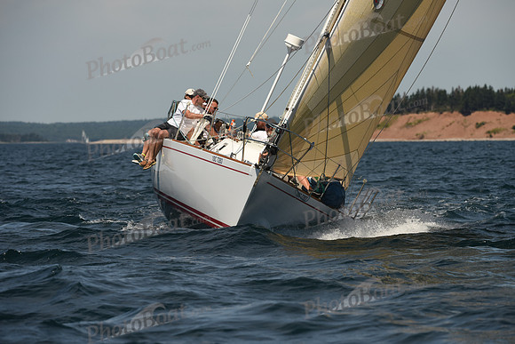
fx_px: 4292
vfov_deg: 4.6
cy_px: 172
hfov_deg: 6.9
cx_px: 258
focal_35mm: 300
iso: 250
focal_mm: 300
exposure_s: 1/1000
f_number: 7.1
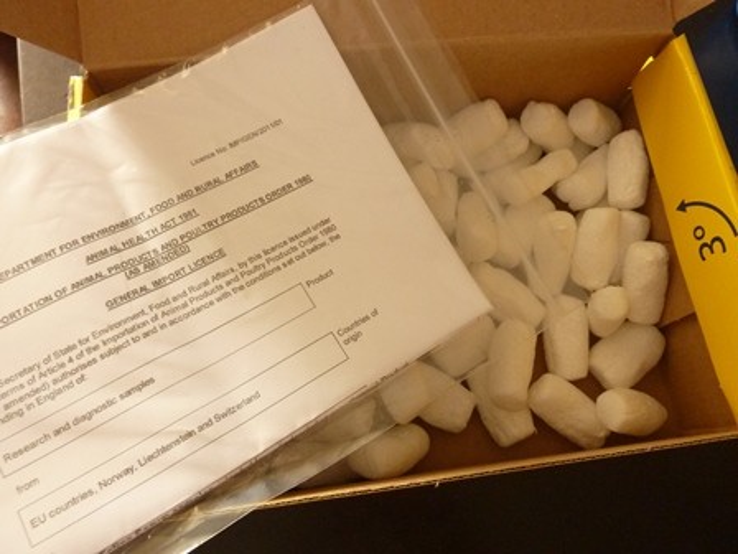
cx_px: 369
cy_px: 277
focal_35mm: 25
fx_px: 533
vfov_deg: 54.9
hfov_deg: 69.4
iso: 400
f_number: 3.3
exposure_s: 1/10
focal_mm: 4.1
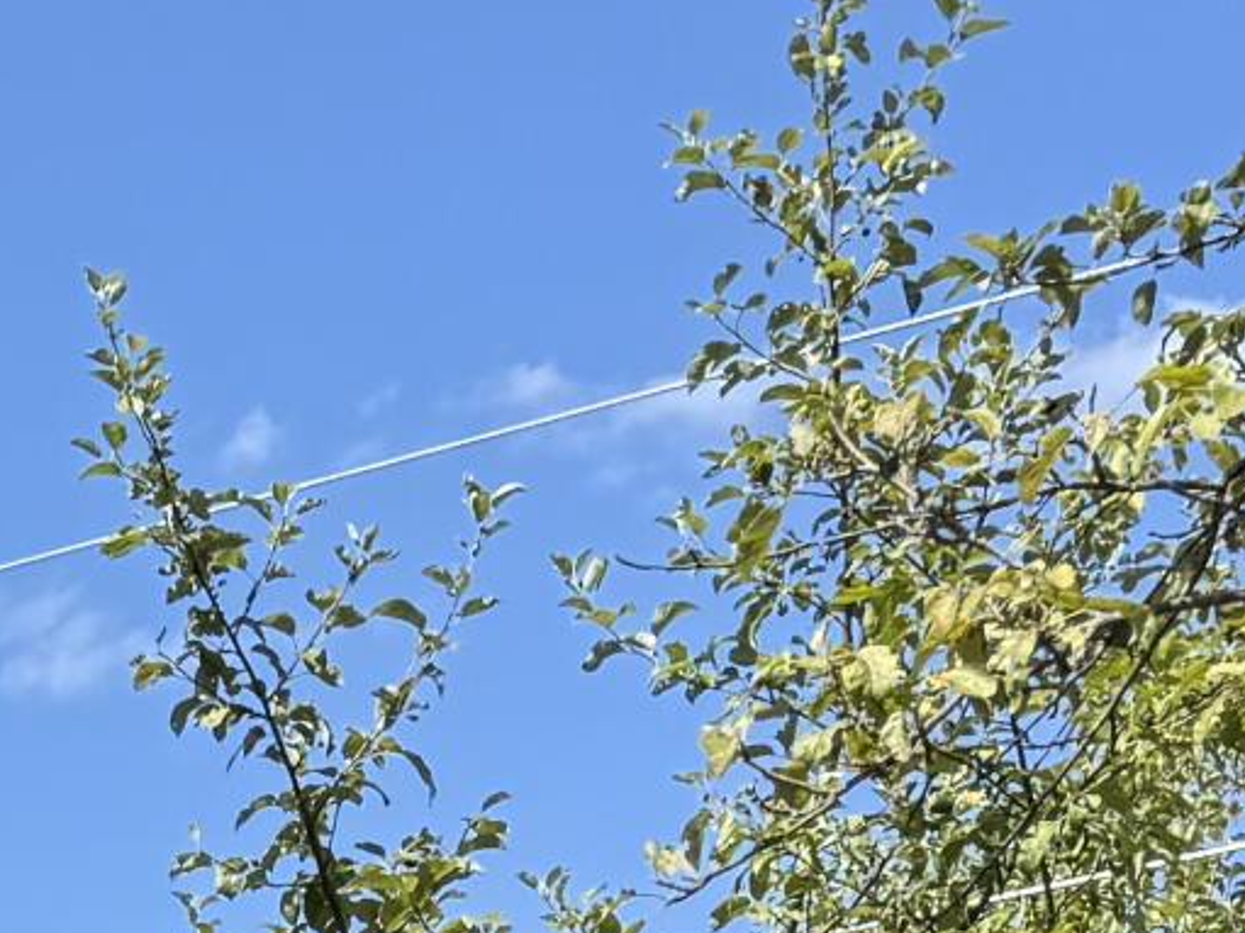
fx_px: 5070
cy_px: 2343
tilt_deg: +0.1
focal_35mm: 141
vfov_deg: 9.3
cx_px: -641
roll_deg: -0.8
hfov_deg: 13.2
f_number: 1.78
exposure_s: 1/2110
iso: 80
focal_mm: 6.76
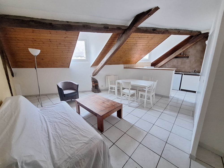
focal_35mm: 13
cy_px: 84
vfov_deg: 89.9
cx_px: 112
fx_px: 84
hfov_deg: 106.2
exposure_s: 1/20
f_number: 2.2
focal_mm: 1.74
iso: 640
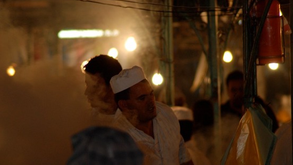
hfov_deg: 5.4
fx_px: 3123
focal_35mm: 402
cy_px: 106
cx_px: 136
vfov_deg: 3.0
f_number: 5
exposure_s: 1/60
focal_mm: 220
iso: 400
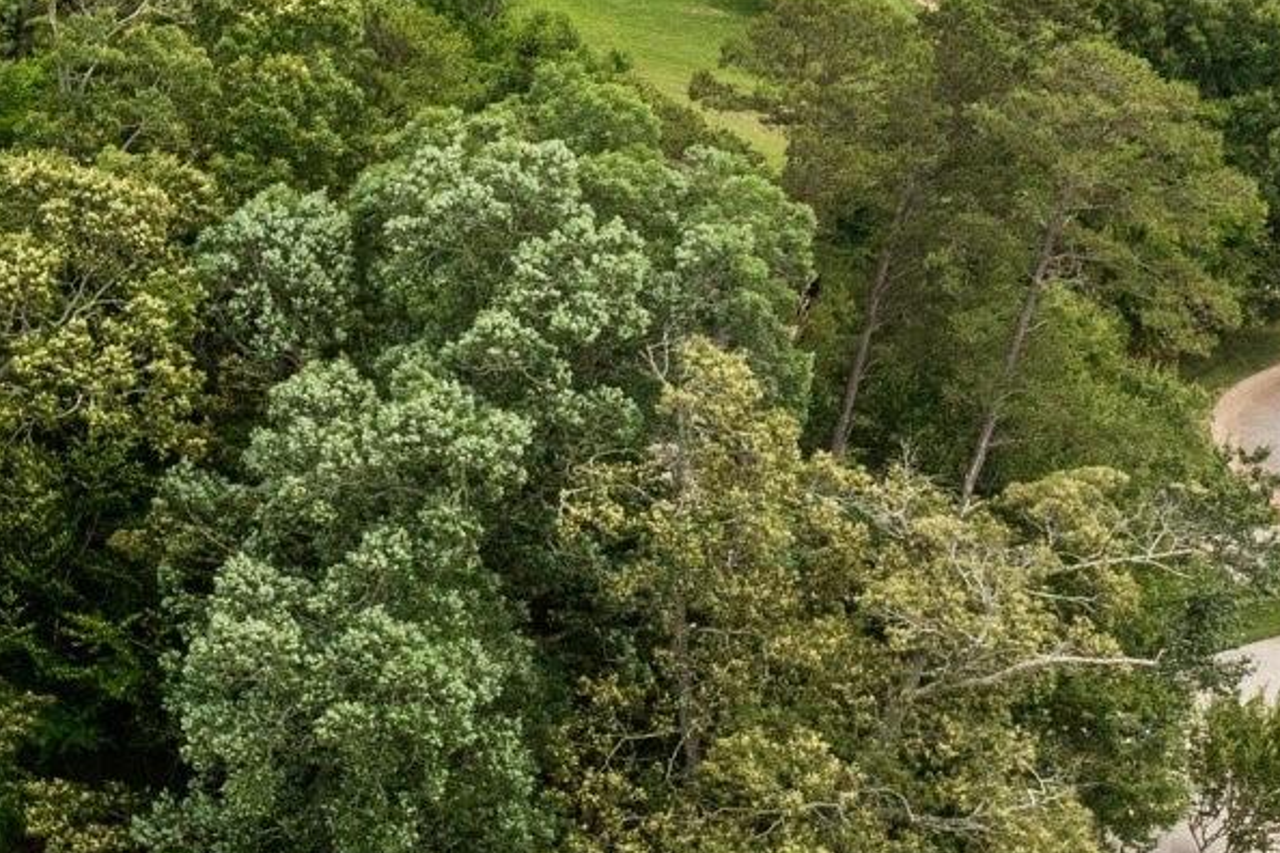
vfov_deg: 15.8
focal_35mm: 86
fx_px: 3058
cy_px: 598
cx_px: -696
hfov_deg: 20.0
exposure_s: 1/160
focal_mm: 12.29
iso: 100
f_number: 5.6
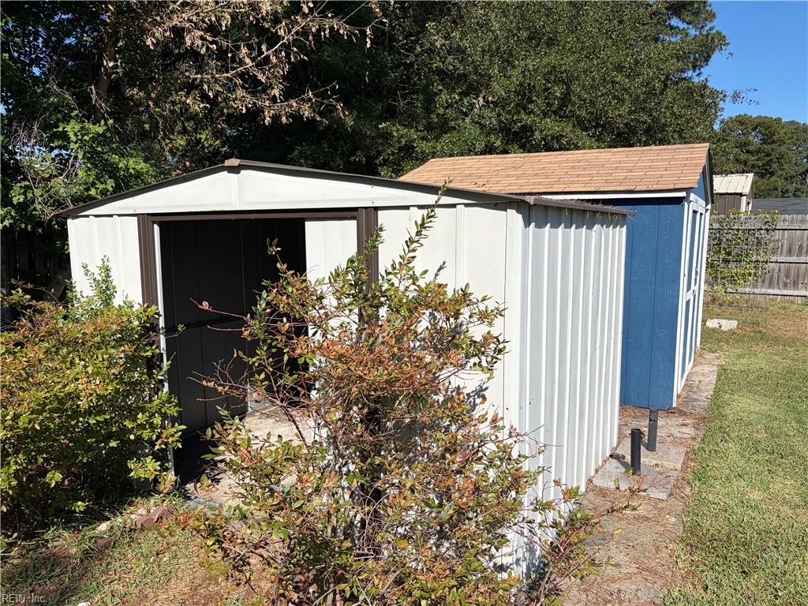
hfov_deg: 67.3
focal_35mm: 26
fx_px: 607
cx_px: 404
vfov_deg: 53.1
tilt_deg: -3.7
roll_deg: +1.0
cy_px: 303
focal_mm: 5.96
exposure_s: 1/4329
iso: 50
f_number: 1.6
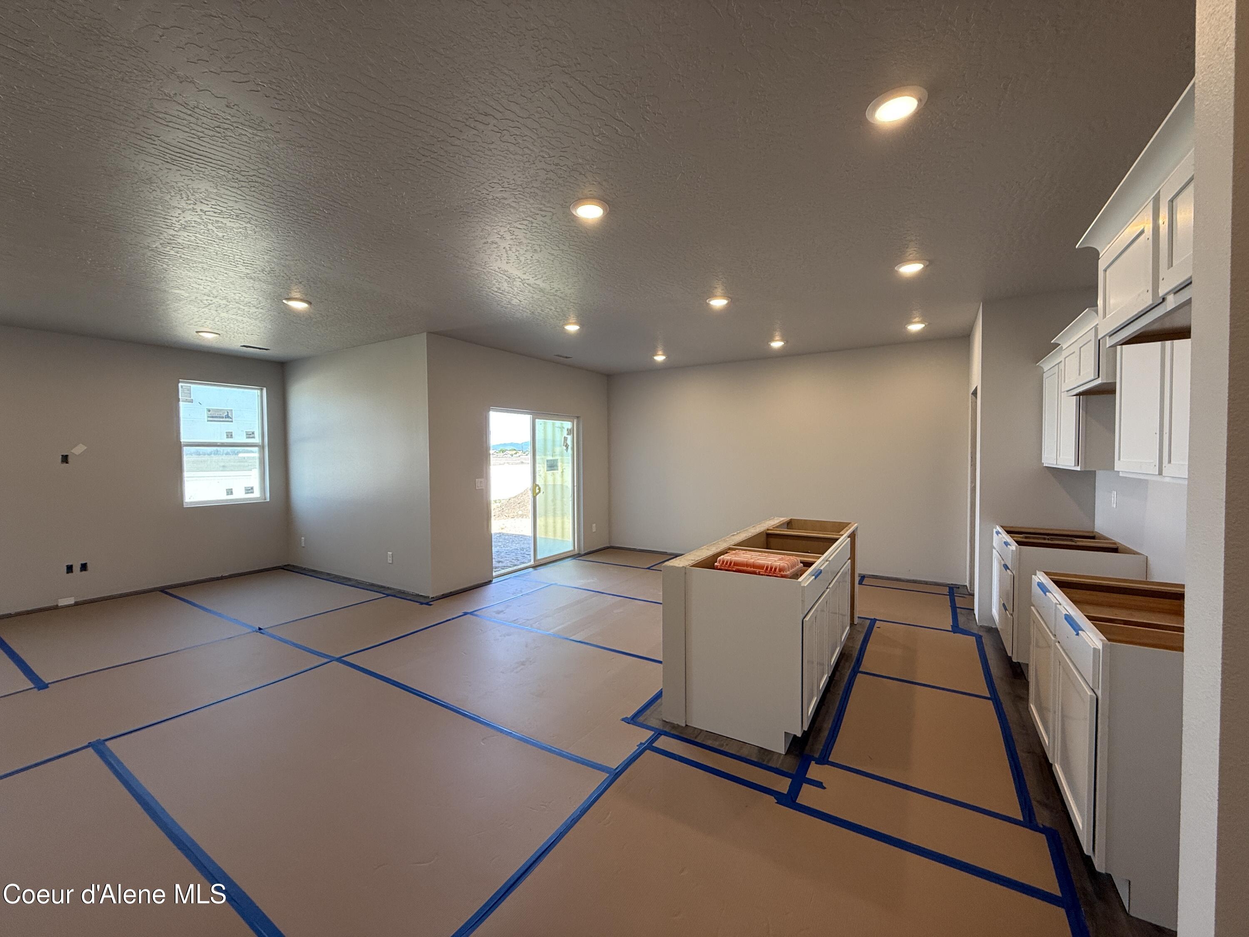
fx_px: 505
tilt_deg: -0.5
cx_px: 624
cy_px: 468
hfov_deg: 102.1
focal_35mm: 14
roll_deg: +0.2
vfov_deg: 85.7
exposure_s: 1/120
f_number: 2.2
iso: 100
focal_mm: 2.22
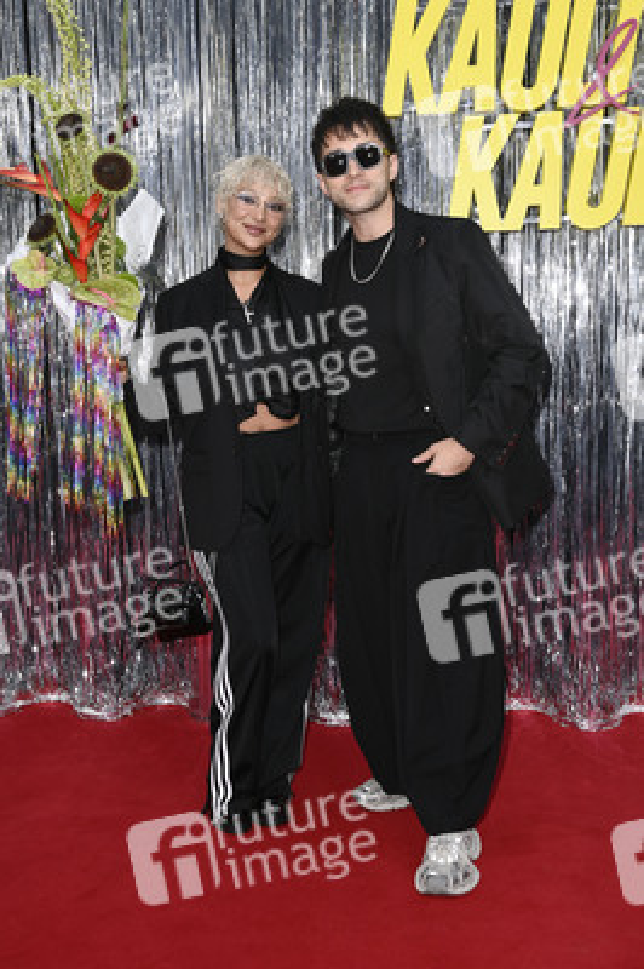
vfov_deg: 48.5
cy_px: 484
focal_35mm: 40
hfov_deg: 33.3
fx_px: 1075
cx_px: 322
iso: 400
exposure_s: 1/320
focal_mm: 40
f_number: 6.3
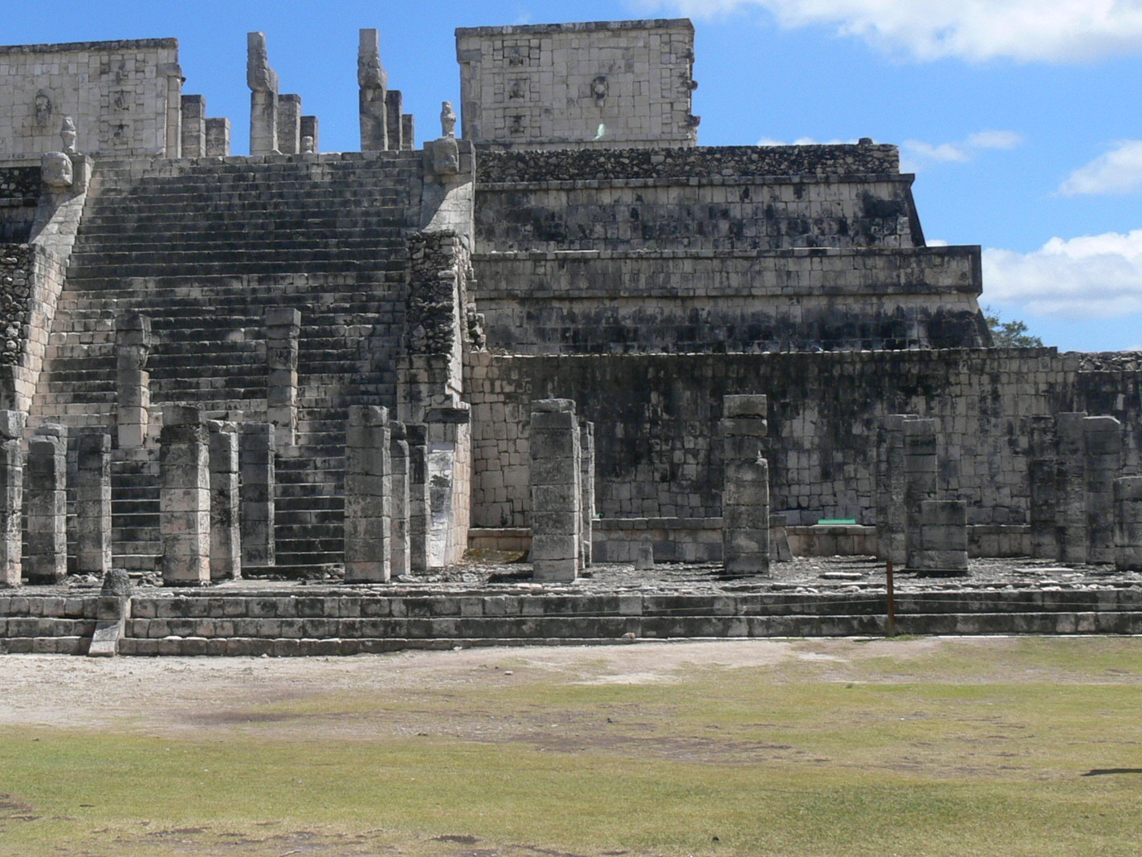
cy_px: 337
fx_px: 2079
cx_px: 244
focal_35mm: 63
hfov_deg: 30.1
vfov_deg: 23.3
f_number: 6.3
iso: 80
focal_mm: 7.4
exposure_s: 1/400
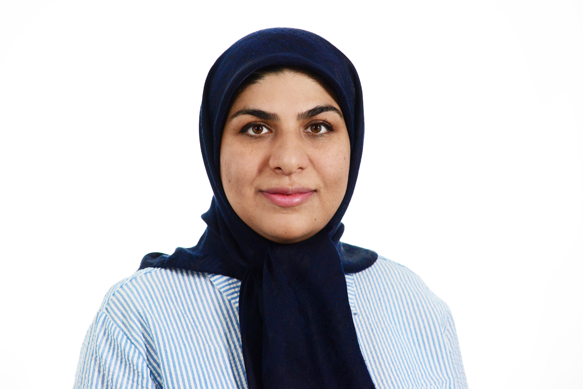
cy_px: 194
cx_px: 292
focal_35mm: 105
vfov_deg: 13.1
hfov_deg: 19.5
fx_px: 1701
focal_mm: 105
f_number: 5
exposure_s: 1/200
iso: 2500
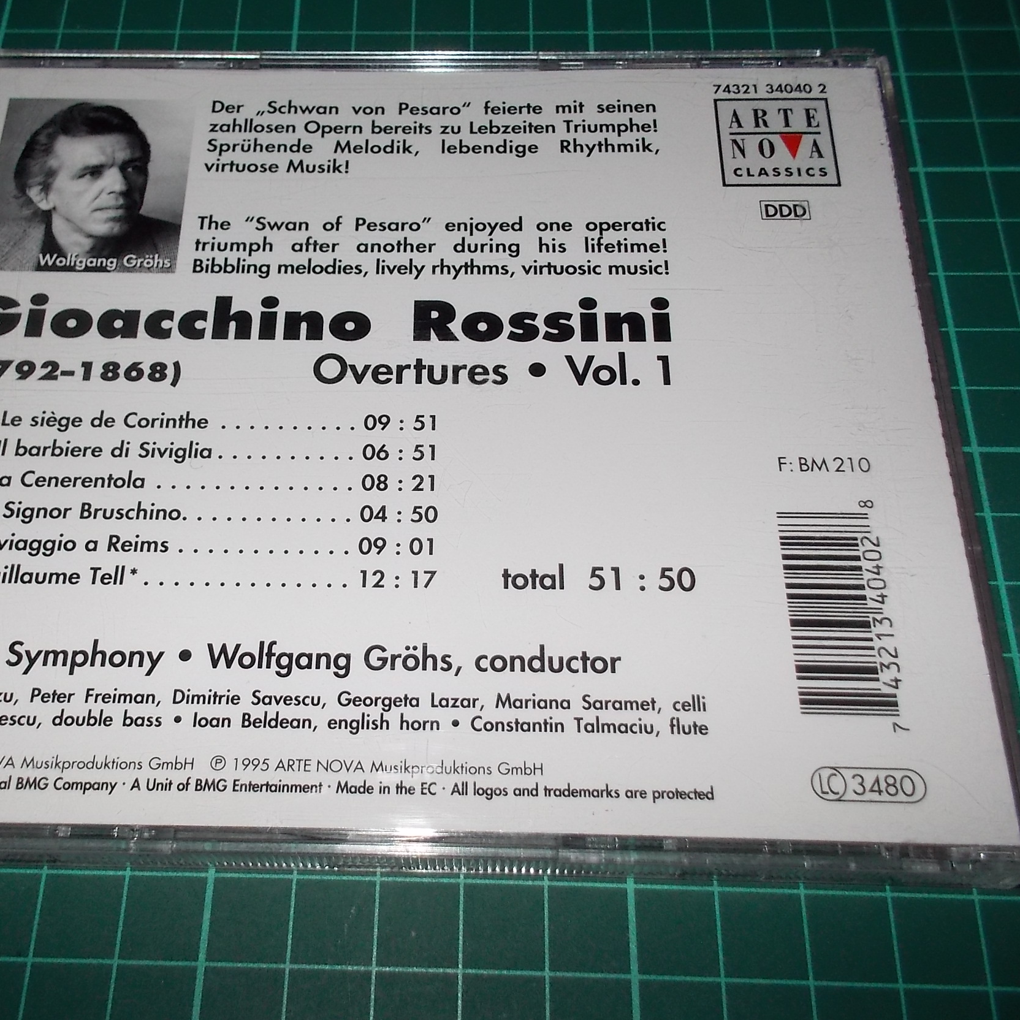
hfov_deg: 47.0
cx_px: 421
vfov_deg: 47.2
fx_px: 1167
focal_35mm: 35
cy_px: 502
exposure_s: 1/30
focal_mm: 4.1
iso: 200
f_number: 3.3
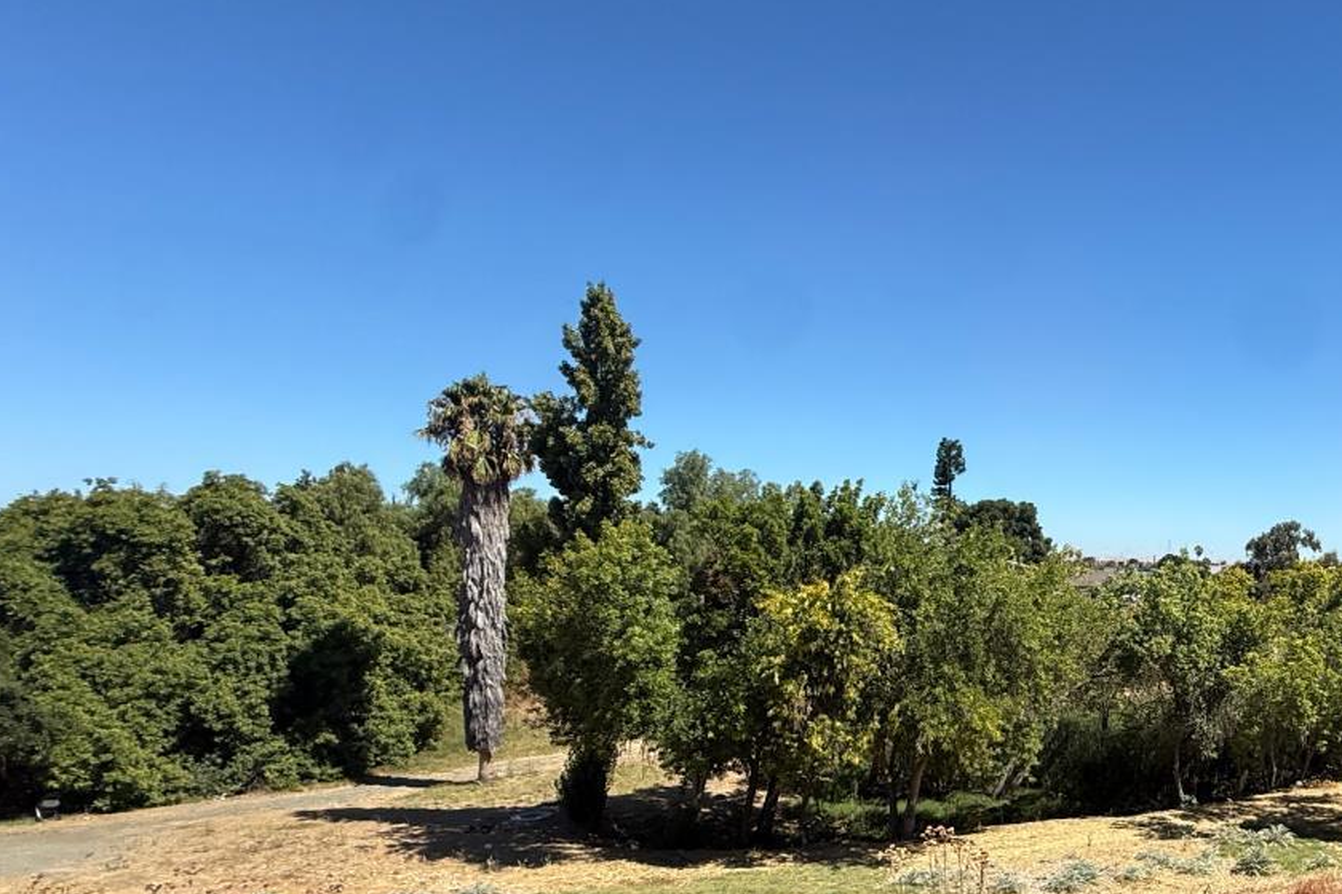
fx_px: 969
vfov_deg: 48.6
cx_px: 1182
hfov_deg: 60.0
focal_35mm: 26
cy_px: 607
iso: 50
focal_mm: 2.22
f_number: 2.2
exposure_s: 1/2092
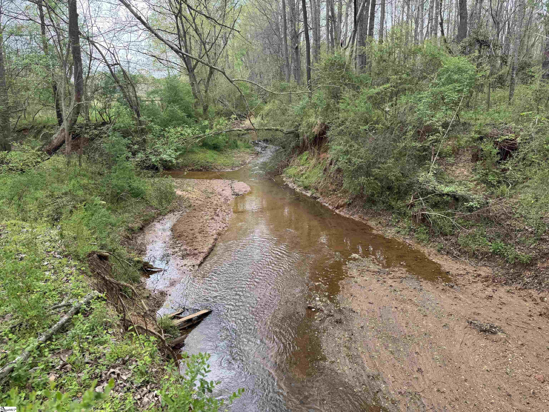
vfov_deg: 56.8
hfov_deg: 71.6
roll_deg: +2.4
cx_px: 274
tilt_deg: -15.8
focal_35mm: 24
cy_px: 206
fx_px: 381
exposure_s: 1/297
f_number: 1.78
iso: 80
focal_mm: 6.76
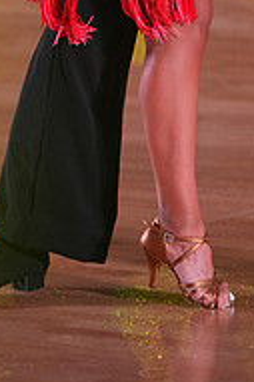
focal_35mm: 416
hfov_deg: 3.3
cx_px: 105
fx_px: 4410
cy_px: -192
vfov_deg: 4.9
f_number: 2.8
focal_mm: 137
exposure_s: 1/800
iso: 1600
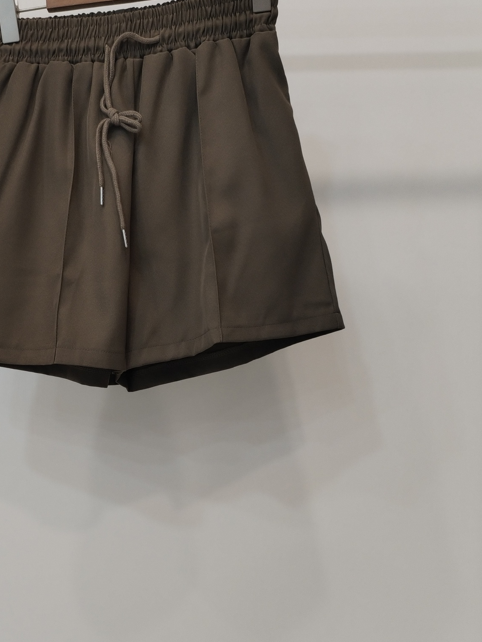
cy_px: 374
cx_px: 135
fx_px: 854
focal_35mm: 46
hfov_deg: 31.1
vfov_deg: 41.1
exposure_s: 1/60
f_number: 1.8
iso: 298
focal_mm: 4.75
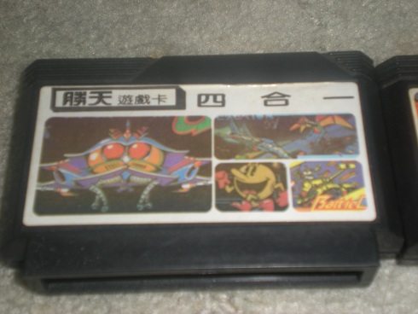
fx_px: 677
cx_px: 209
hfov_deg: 34.3
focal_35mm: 56
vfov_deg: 26.1
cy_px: 157
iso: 64
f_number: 3.9
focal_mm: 9.3
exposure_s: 1/60
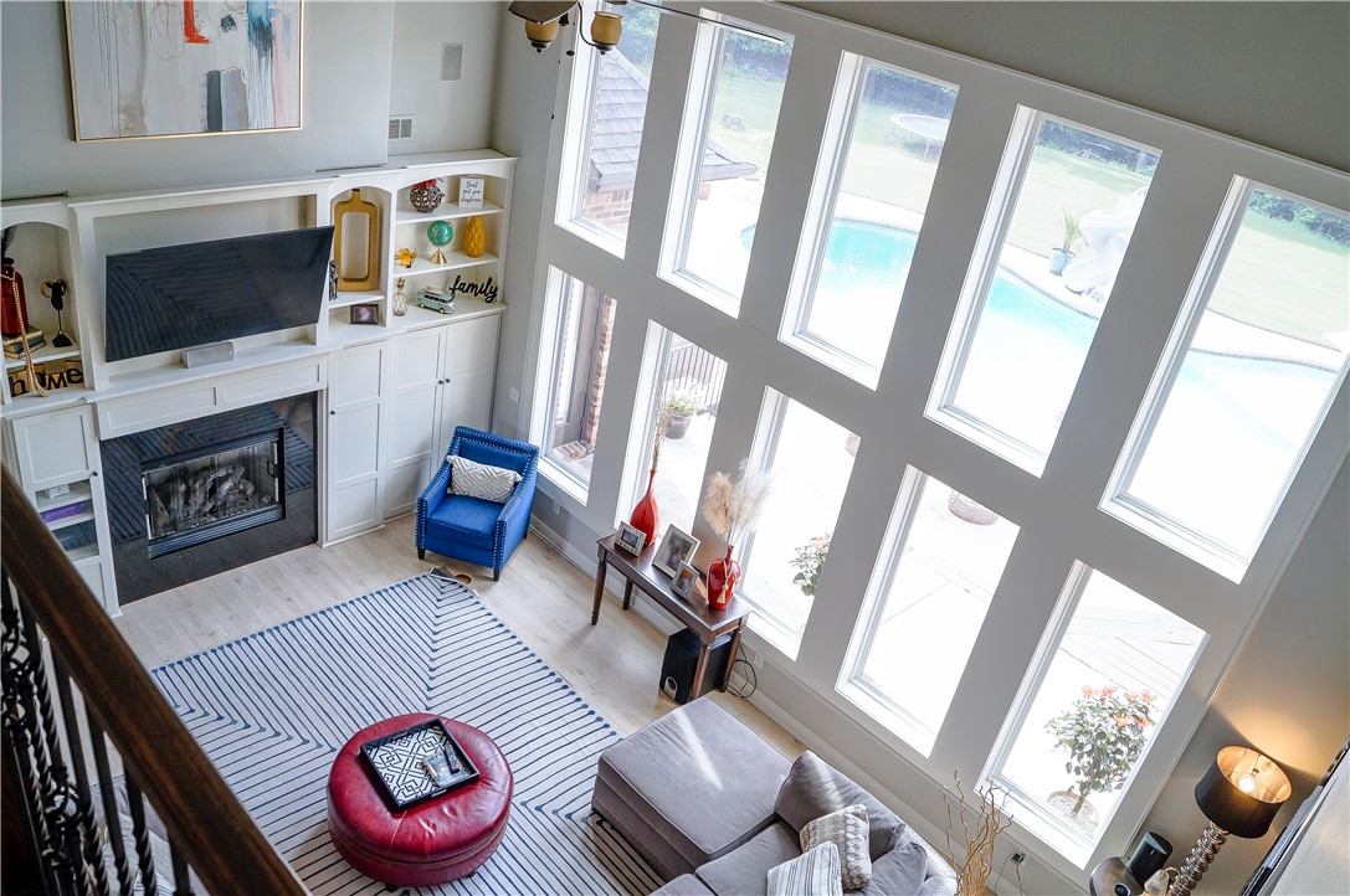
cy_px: 448
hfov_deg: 67.4
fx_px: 1011
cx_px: 675
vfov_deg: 47.8
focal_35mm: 27
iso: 400
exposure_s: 1/50
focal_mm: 18
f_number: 7.1
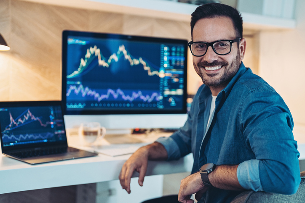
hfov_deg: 39.6
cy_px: 102
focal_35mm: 50
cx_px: 152
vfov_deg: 27.0
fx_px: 424
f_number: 1.8
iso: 1250
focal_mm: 50
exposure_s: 1/320
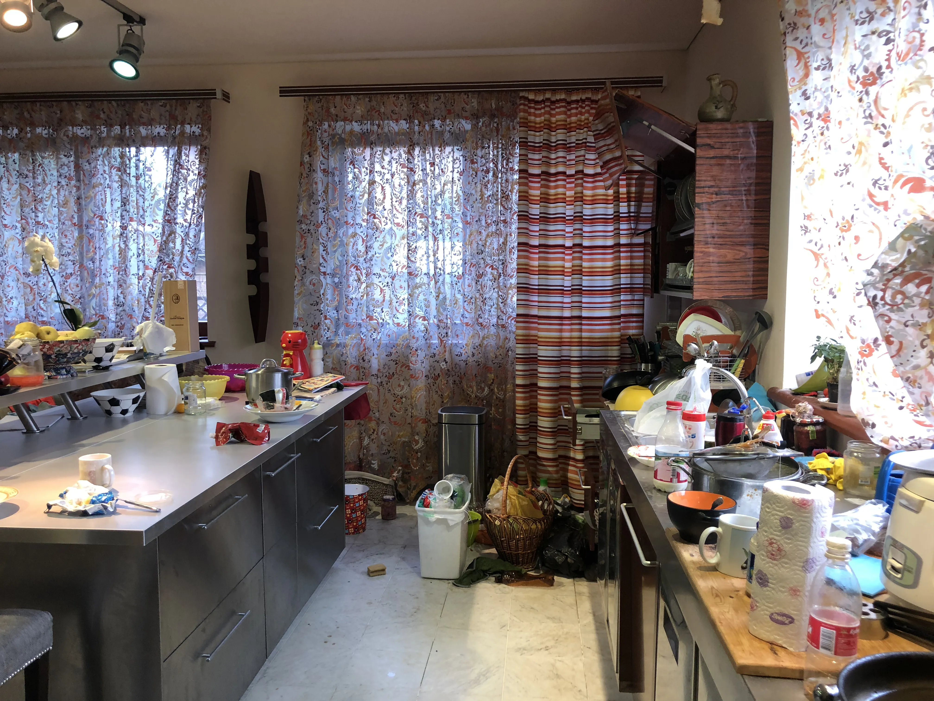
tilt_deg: -6.0
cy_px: 350
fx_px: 755
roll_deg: +0.6
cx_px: 467
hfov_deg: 63.4
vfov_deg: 49.7
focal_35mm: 28
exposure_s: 1/17
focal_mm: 3.99
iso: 40
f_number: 1.8
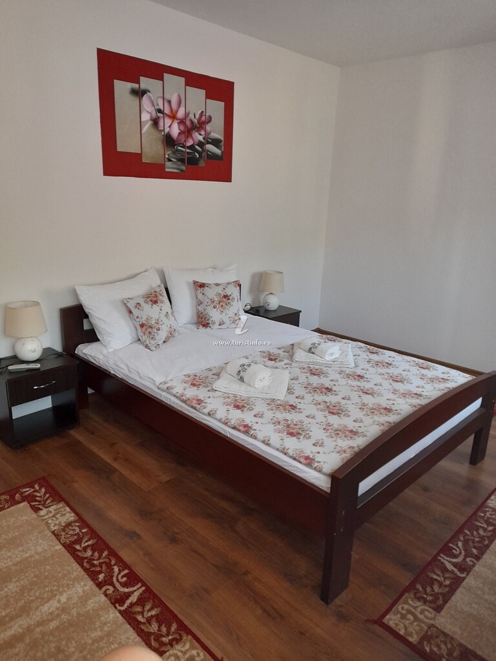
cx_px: 248
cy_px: 330
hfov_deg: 54.9
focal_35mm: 25
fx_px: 478
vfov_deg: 69.4
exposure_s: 1/33
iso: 250
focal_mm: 4.6
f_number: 2
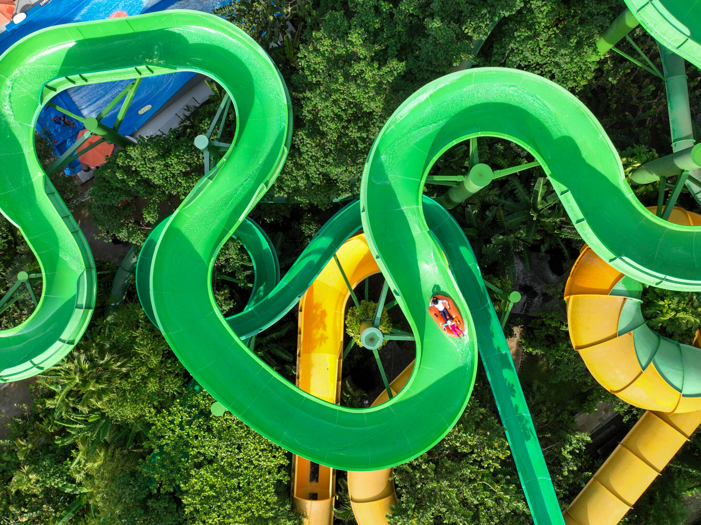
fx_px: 607
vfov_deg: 46.7
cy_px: 278
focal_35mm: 30
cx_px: 348
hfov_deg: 60.0
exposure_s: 1/1600
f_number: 2.8
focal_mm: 12.29
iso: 120
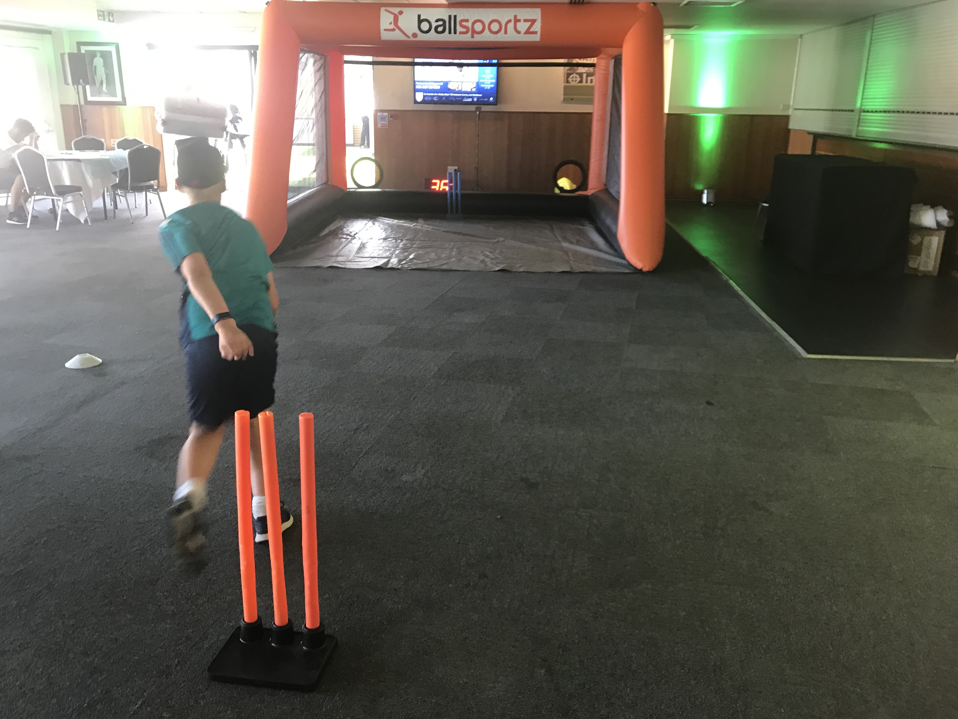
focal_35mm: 29
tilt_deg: -16.5
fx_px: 803
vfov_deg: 48.2
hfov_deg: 61.6
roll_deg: +0.4
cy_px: 362
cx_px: 466
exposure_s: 1/17
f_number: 1.8
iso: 64
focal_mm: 3.99
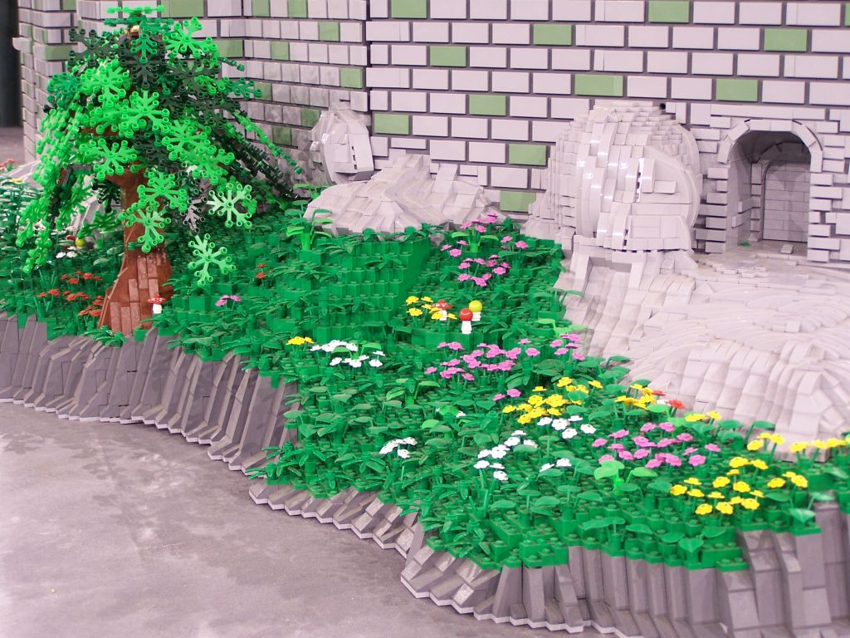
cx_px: 425
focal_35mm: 67
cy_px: 319
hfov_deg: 29.0
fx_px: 1645
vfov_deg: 21.9
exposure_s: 1/4
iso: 80
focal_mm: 11.1
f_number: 3.2
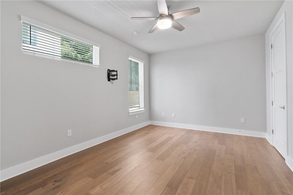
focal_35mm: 16
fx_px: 130
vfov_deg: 73.7
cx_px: 146
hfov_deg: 96.8
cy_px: 98
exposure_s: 1/13
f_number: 7.1
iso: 1600
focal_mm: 16
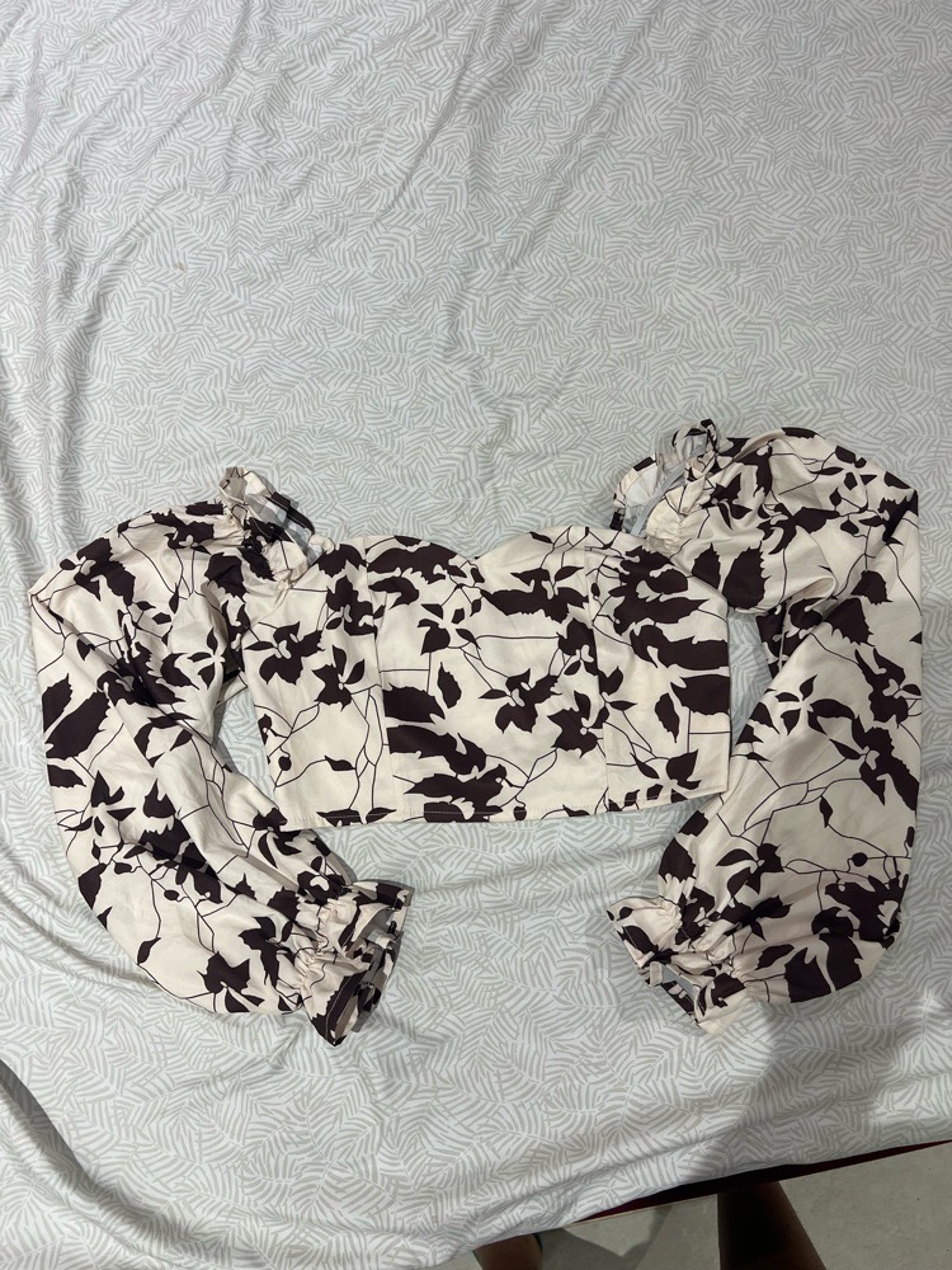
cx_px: 476
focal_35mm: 26
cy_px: 635
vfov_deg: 67.3
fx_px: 953
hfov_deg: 53.1
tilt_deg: -77.2
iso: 125
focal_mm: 5.7
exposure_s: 1/100
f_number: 1.5
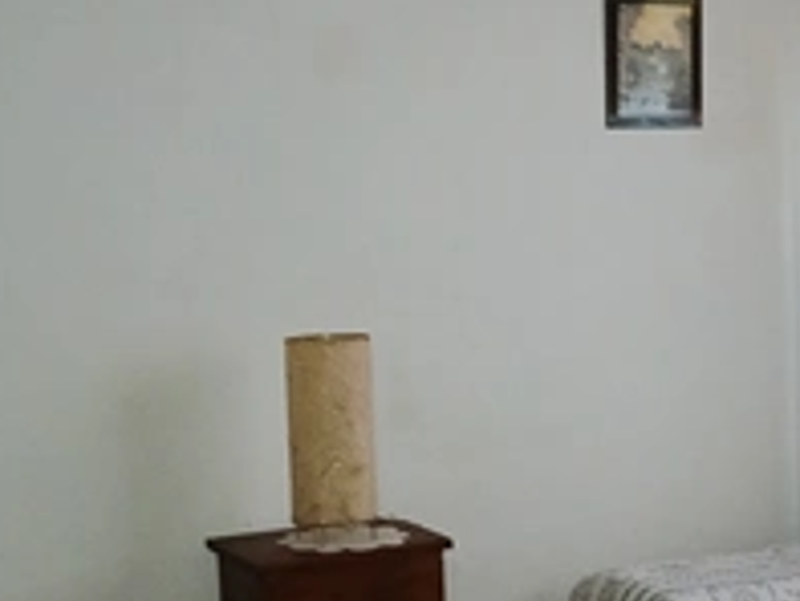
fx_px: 1341
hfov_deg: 32.8
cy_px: 370
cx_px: 556
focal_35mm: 58
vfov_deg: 25.2
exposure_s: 1/33.3
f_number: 1.8
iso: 200
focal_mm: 3.98
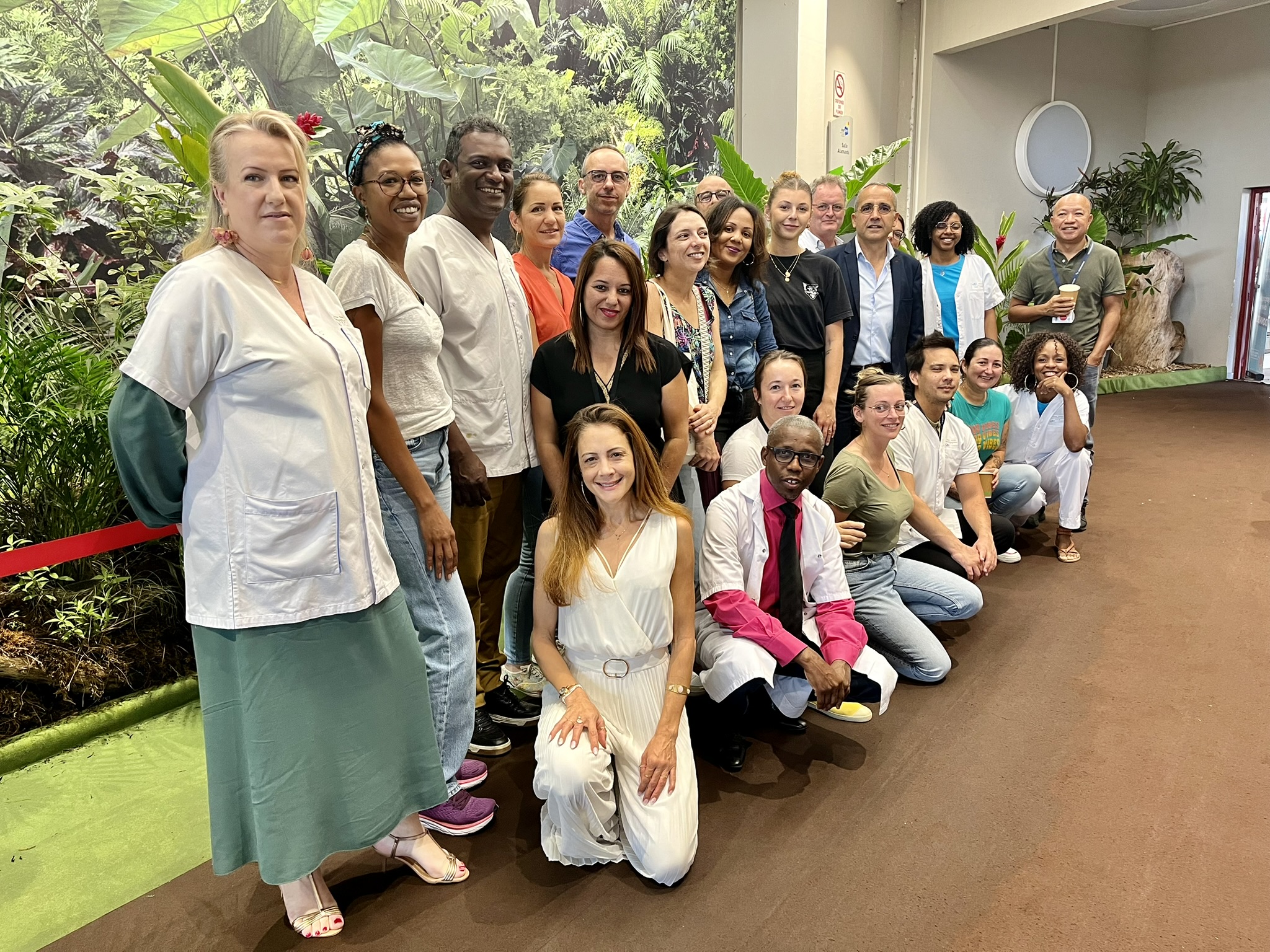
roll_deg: +1.0
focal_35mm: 26
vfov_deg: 53.1
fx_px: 954
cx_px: 635
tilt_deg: -11.0
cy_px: 476
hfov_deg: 67.3
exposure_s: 1/50
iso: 125
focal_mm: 5.1
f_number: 1.6
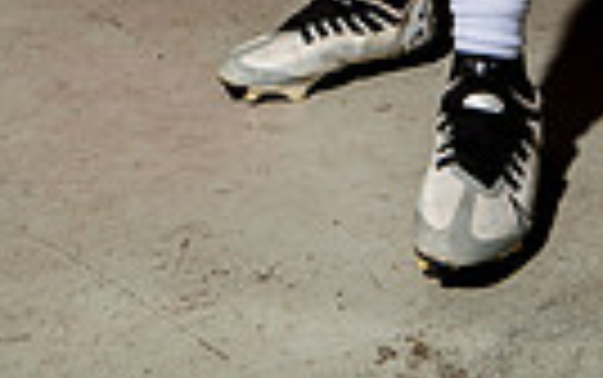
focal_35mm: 82
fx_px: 1349
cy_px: -608
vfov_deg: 11.9
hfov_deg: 25.2
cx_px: 306
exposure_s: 1/250
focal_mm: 24
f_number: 5.6
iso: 200
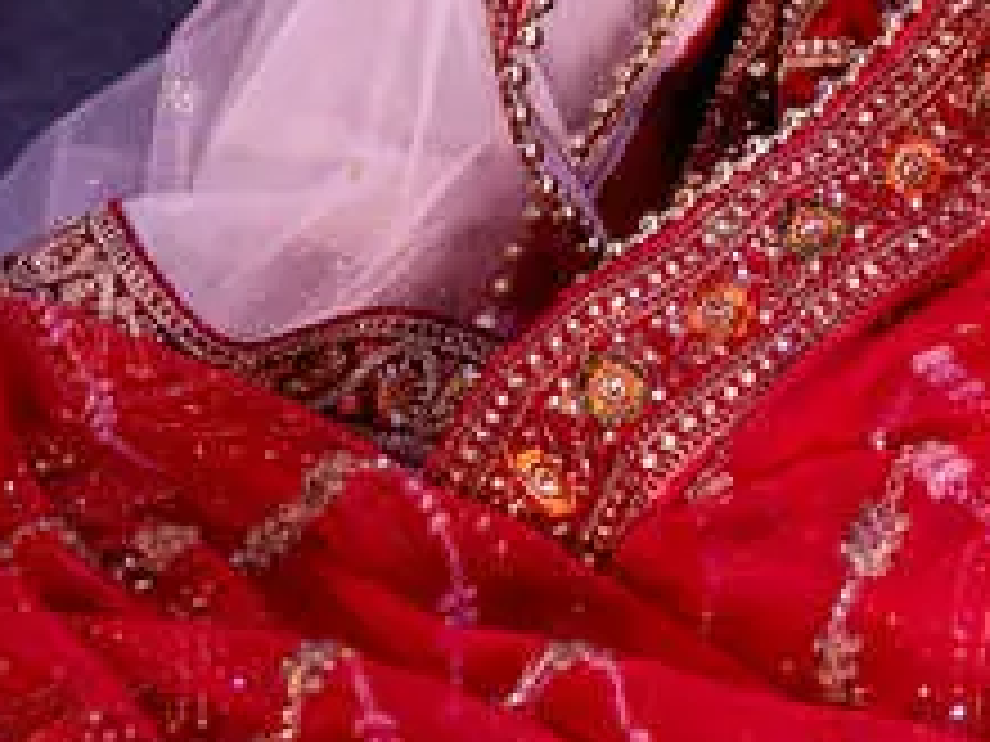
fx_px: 4204
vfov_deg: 9.2
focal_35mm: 147
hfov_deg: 13.1
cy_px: -935
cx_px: 1177
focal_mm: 42
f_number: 5.6
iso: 2000
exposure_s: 1/100
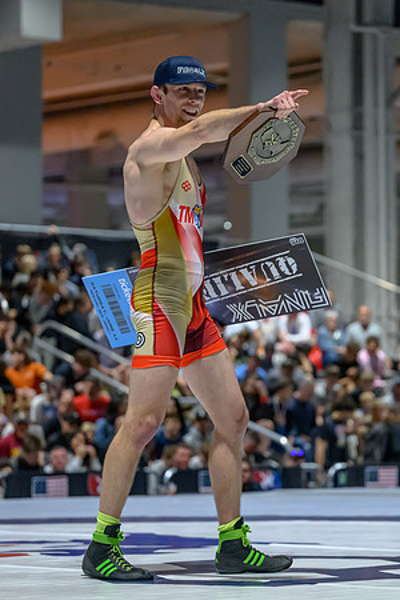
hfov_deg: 9.1
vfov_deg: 13.7
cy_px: 293
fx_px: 2500
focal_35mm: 150
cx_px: 259
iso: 8000
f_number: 2.8
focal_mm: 88
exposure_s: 1/640
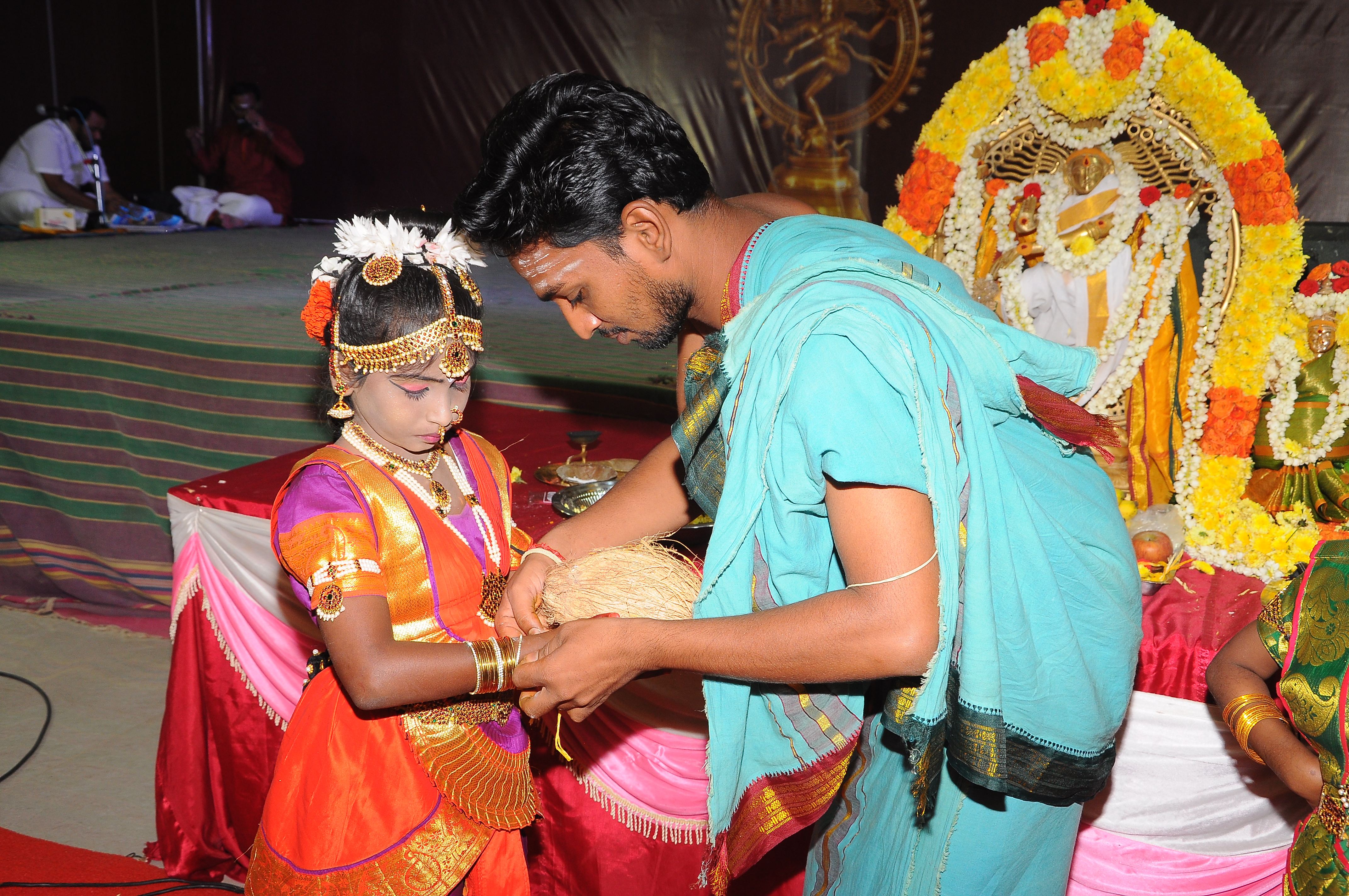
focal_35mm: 38
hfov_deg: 51.3
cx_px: 674
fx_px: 1403
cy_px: 448
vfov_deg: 35.4
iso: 400
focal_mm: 25
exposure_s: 1/125
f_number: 8
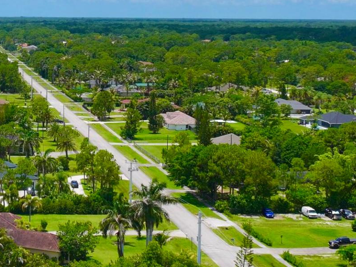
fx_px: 895
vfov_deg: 16.9
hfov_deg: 21.7
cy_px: 95
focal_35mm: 87
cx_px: -5
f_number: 2.8
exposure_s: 1/2500
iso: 100
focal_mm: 12.29
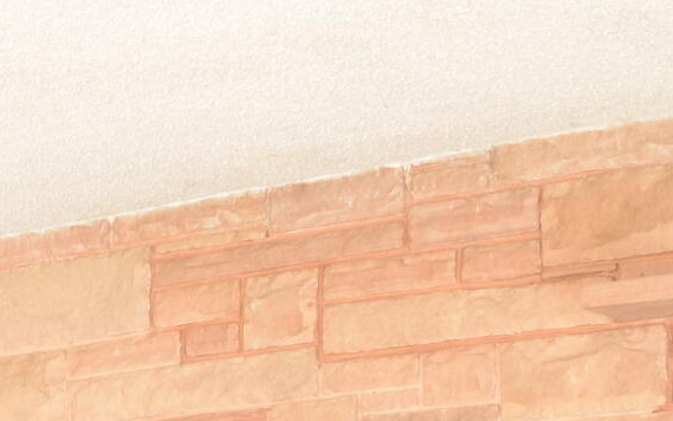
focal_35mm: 145
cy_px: 902
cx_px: -485
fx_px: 2660
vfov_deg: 8.5
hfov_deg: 13.2
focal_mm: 18
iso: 100
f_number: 6.3
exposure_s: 1/5
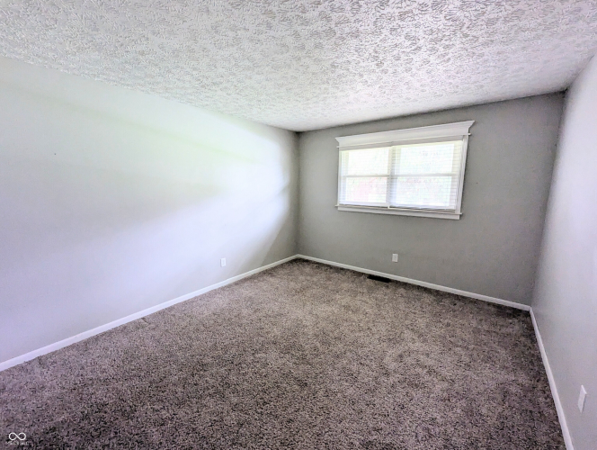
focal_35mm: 13
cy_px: 225
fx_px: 225
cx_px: 298
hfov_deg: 106.1
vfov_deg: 90.1
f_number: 2.2
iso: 174
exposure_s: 1/26
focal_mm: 1.95
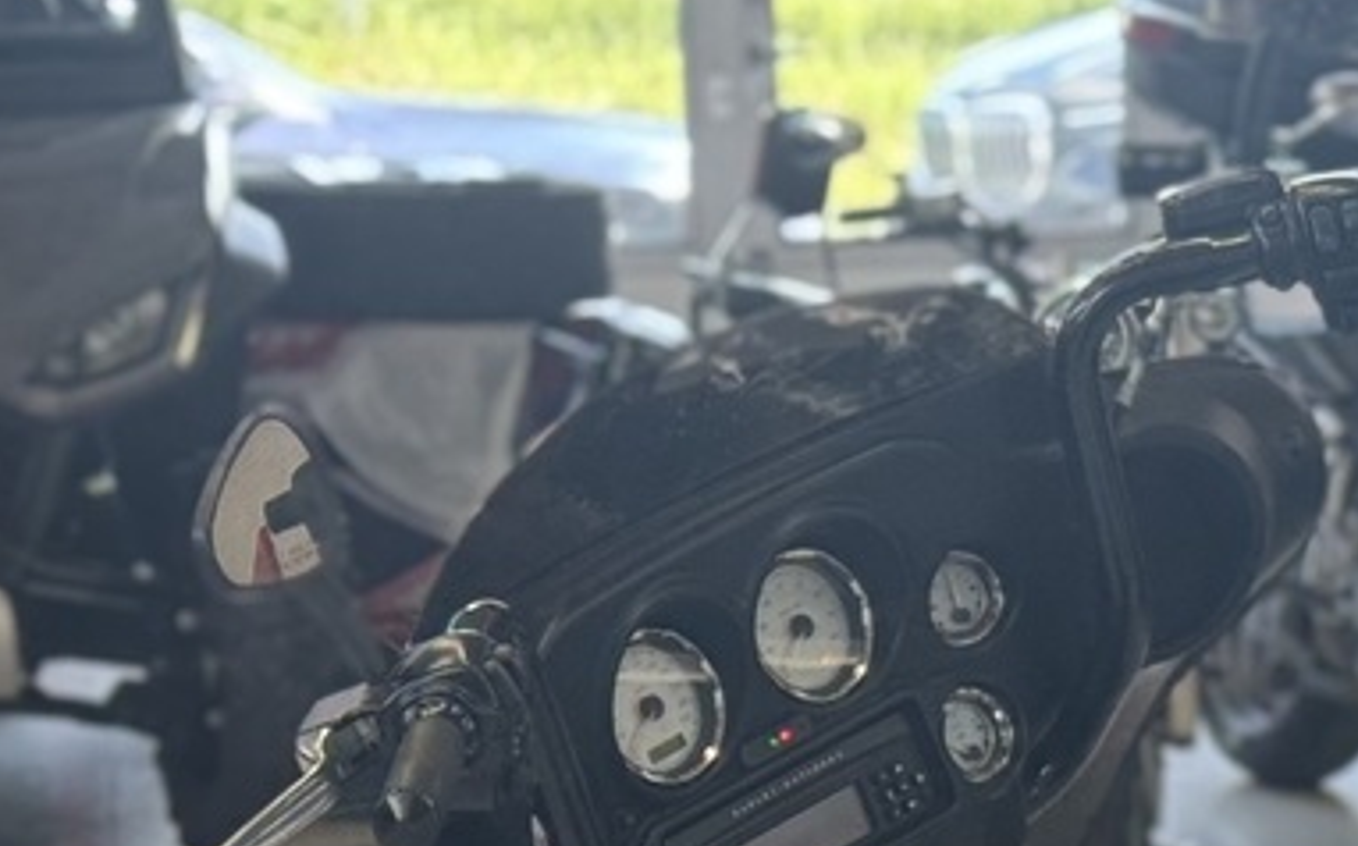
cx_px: 1436
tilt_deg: -13.2
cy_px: 1617
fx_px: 7100
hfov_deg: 10.8
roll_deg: +0.6
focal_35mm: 192
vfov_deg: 6.6
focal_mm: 6.76
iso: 64
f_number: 1.78
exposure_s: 1/100
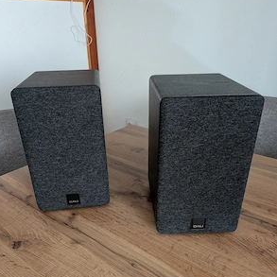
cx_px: 138
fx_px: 263
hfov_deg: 55.6
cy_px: 177
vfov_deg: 54.8
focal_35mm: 29
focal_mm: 4.53
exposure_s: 1/23.8
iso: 549
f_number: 1.7
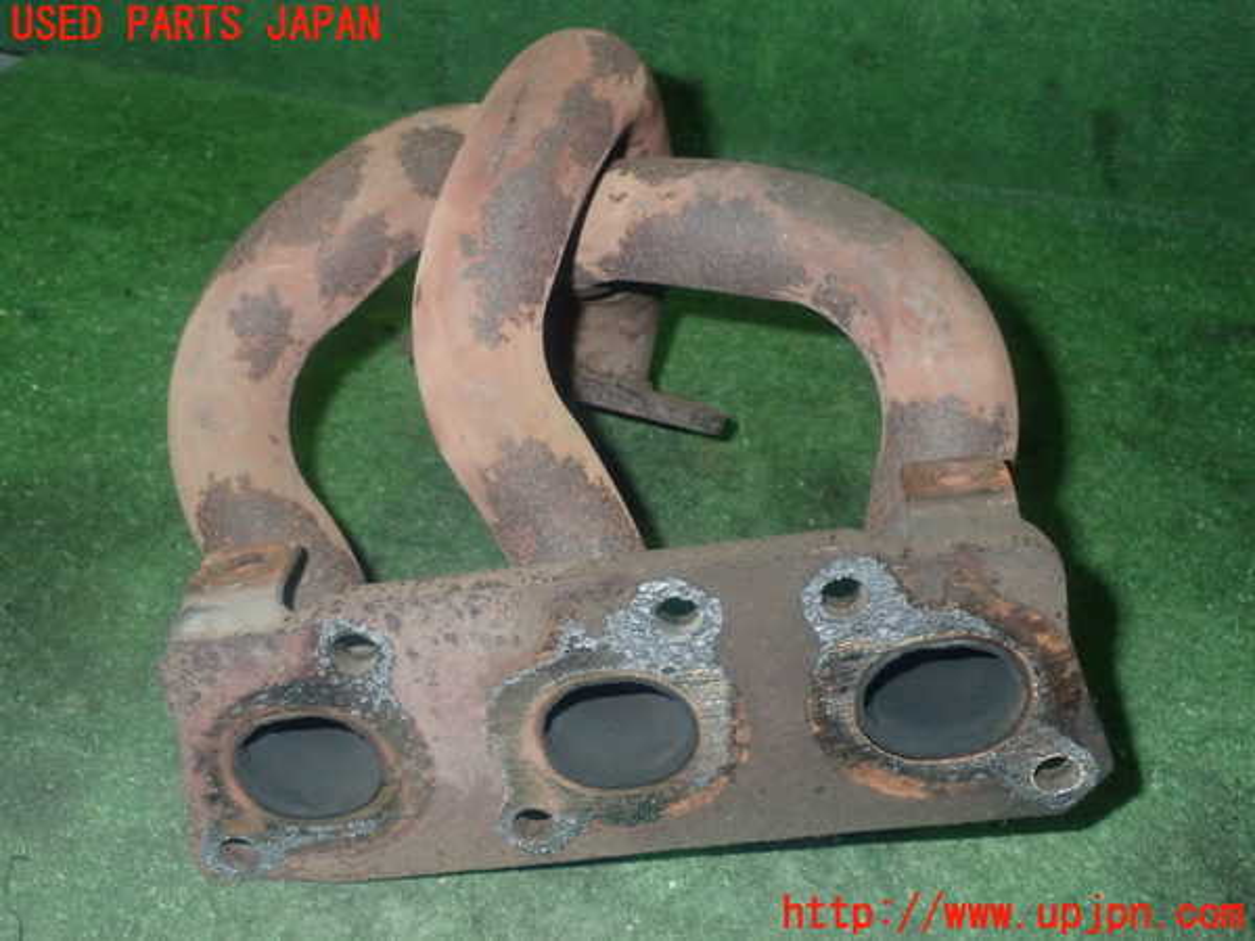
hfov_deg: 49.0
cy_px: 470
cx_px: 628
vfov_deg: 37.7
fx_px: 1378
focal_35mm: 38
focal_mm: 6.83
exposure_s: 1/40
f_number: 8
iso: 800
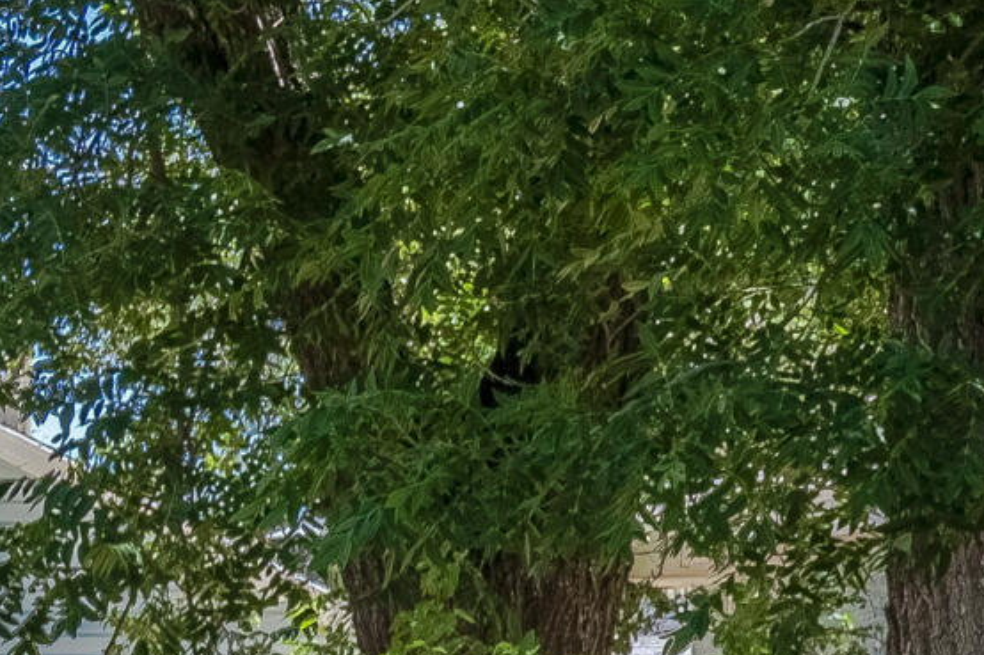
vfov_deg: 5.3
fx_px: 7104
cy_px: 581
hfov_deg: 7.7
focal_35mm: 260
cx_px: 1724
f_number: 8
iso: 160
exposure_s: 1/4000
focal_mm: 32
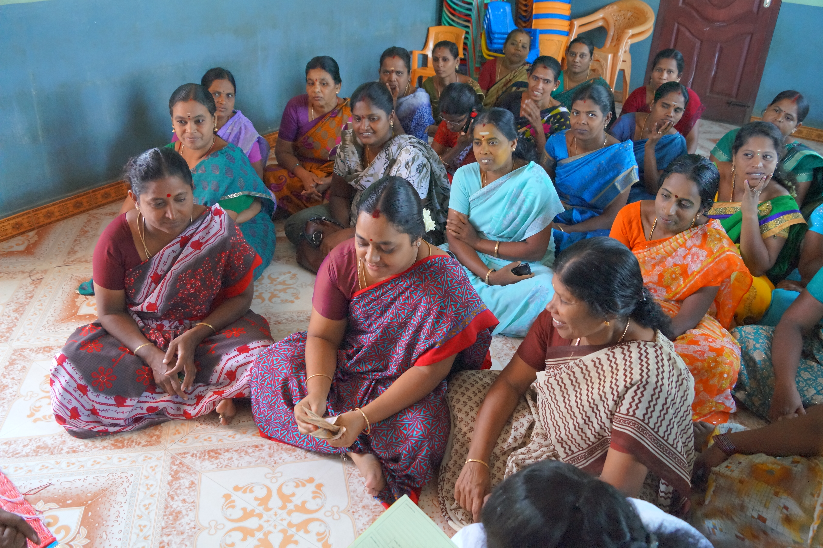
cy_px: 274
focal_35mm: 27
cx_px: 412
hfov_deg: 67.4
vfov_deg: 47.9
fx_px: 617
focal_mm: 18
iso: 4000
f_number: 4.5
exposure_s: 1/60
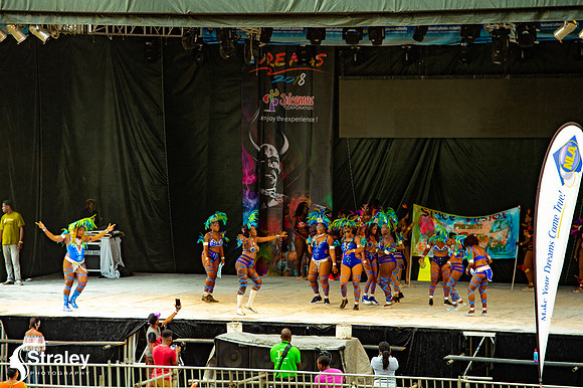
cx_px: 292
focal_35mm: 185
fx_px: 2994
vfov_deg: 7.4
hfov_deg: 11.1
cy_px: 194
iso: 500
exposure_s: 1/160
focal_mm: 185
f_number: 5
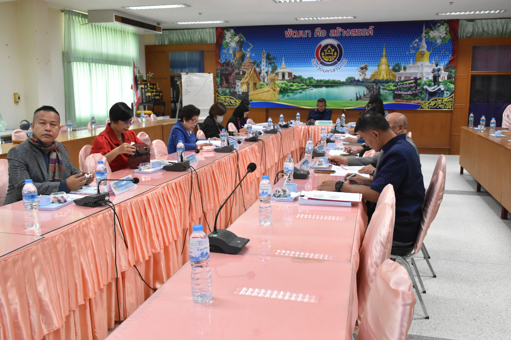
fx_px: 490
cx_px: 256
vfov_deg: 38.4
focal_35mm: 34
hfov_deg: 55.1
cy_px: 170
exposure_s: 1/160
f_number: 6.3
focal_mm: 23
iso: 3200
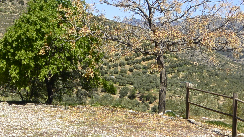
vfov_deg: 18.7
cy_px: 30
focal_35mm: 64
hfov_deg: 32.5
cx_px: 75
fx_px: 414
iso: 160
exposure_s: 1/1000
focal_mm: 6.7
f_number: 5.6
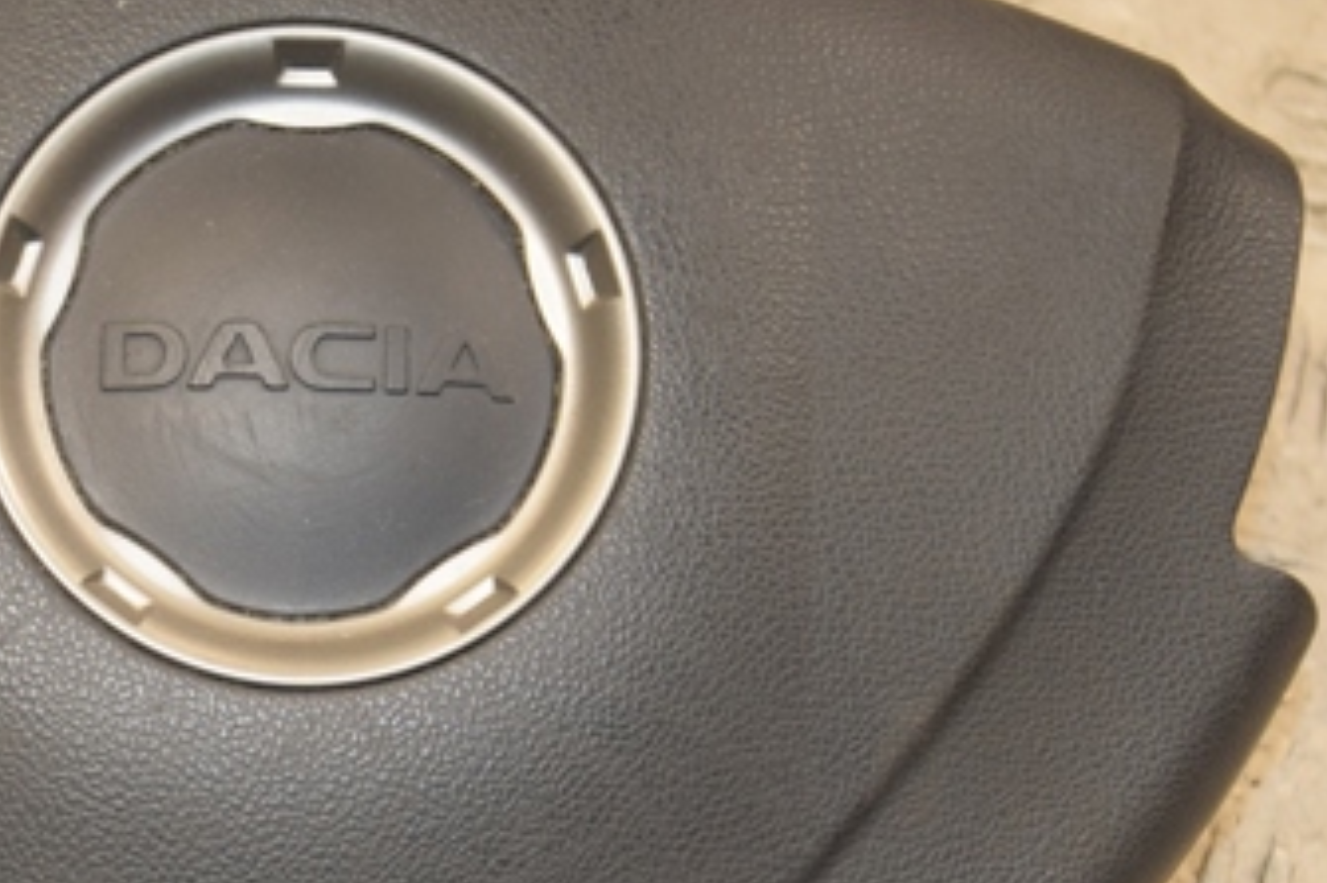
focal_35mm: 149
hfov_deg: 13.7
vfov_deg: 9.2
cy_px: 622
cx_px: 293
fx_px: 5489
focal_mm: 52
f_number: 5
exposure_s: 1/160
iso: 800
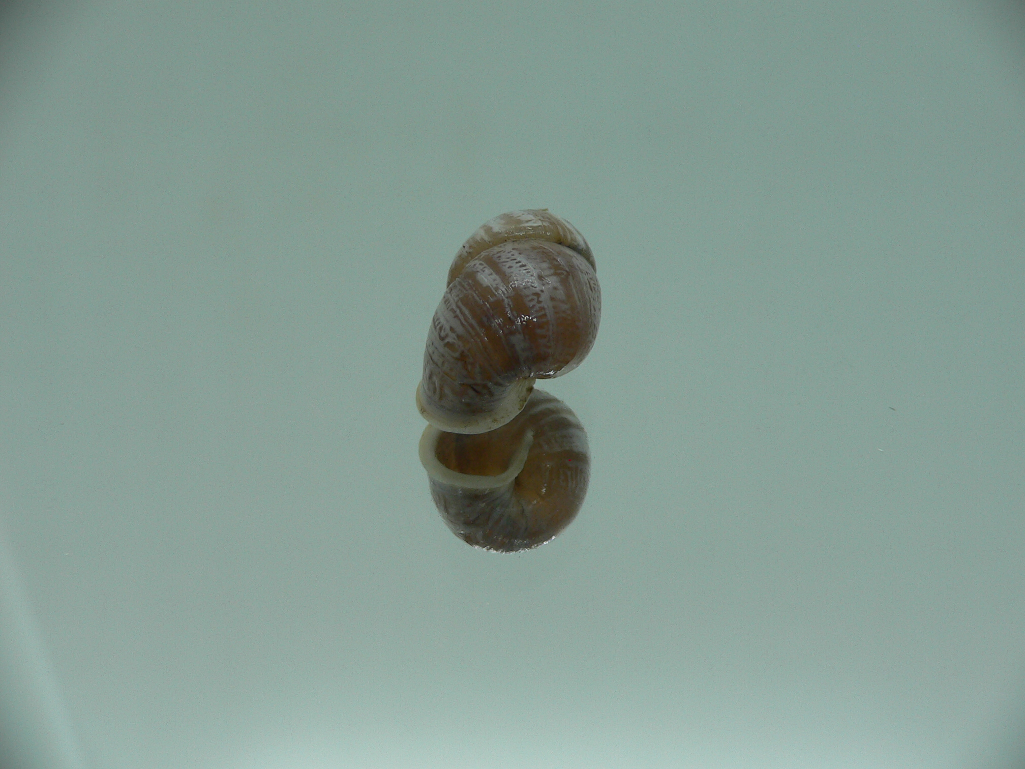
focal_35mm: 35
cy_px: 384
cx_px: 512
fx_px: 1036
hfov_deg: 52.6
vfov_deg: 40.7
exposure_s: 1/60
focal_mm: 4.6
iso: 80
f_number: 2.8
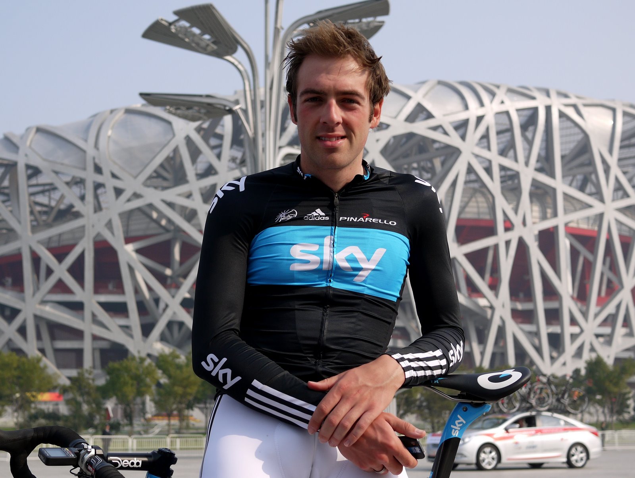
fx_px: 735
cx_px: 318
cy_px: 239
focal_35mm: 40
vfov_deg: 36.0
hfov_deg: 46.7
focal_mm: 20
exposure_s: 1/2000
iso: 100
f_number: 2.8
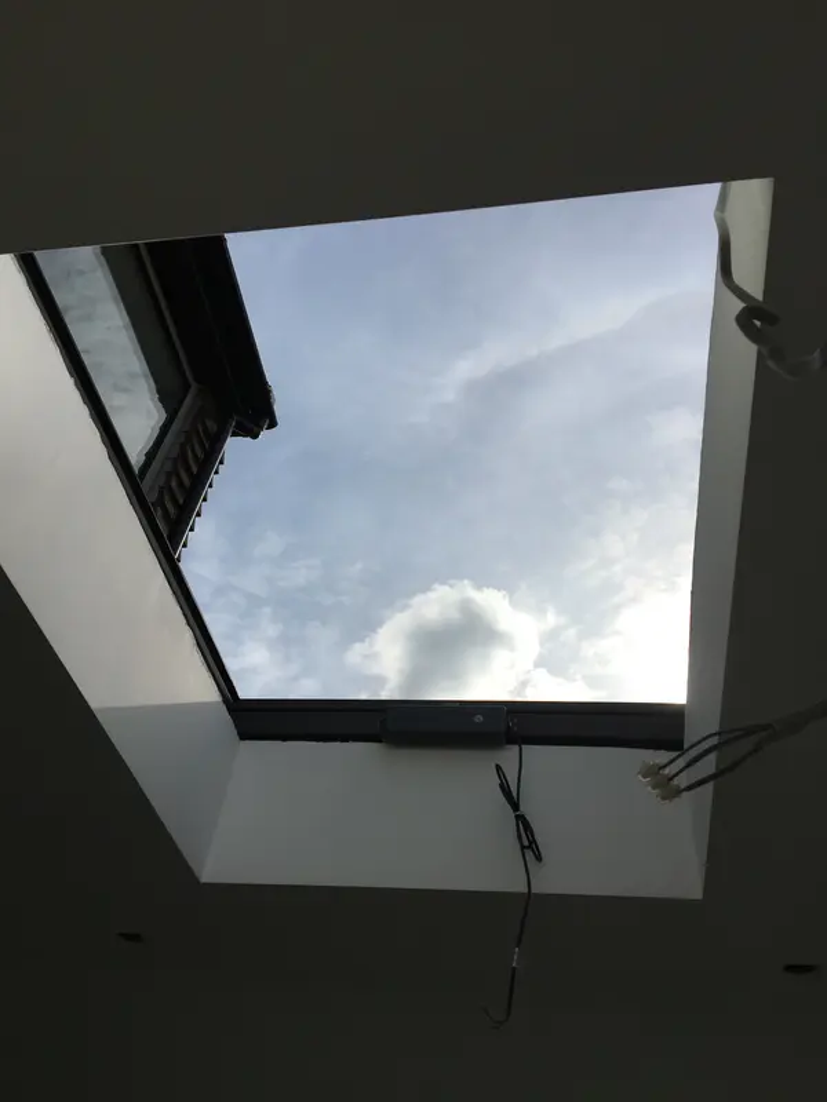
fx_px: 924
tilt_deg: +47.0
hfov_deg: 48.2
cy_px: 551
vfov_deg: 61.7
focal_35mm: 29
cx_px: 414
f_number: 2.2
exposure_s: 1/5495
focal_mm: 4.15
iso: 25
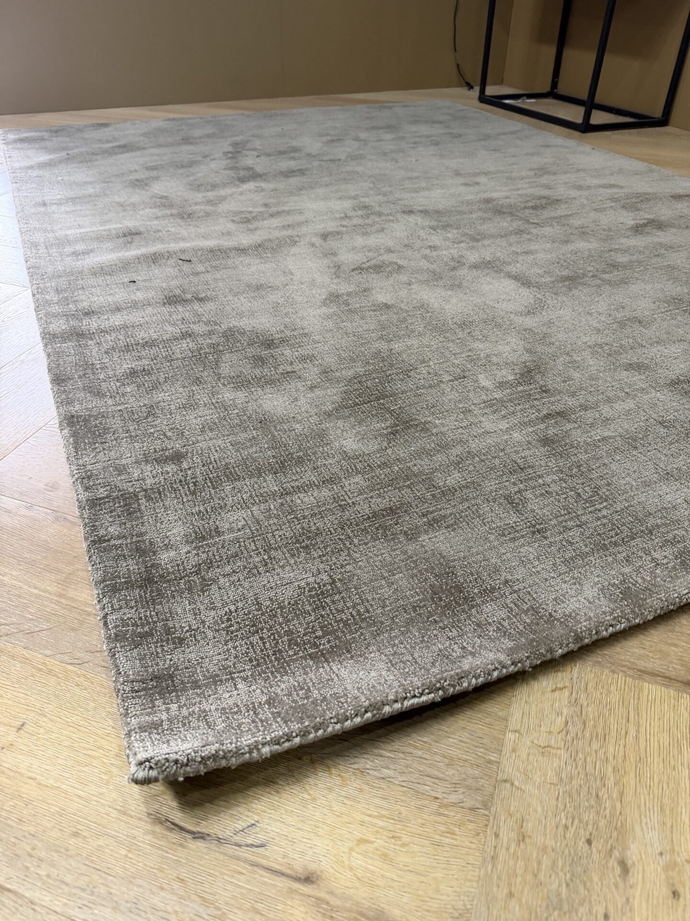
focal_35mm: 24
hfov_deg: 56.8
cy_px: 460
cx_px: 345
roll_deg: -2.5
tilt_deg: -39.3
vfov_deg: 71.6
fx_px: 638
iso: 320
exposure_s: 1/50
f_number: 1.78
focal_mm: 6.76
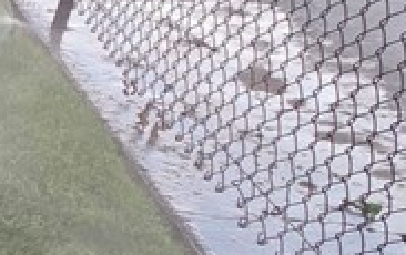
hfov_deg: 16.2
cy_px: 286
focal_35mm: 77
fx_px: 853
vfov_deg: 16.5
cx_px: -510
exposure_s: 1/120
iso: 200
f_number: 2.2
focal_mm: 2.2
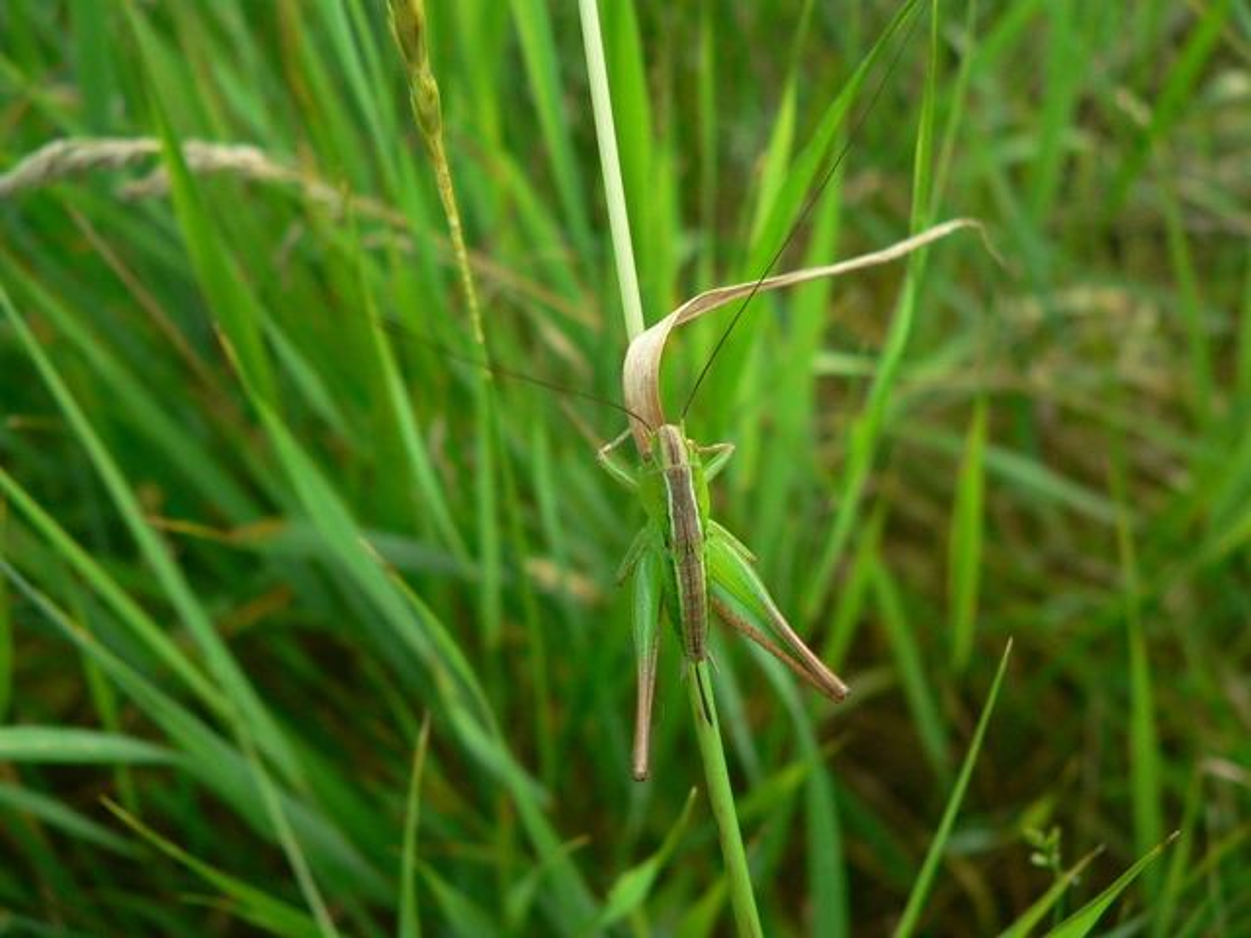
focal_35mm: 36
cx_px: 626
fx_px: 1301
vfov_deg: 39.7
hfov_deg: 51.4
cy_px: 469
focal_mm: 6
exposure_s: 1/100
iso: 100
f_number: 2.8
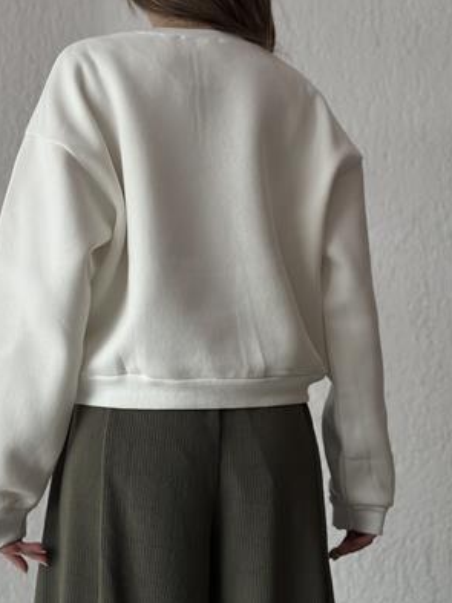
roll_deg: +0.1
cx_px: 211
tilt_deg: +2.8
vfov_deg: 36.8
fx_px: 905
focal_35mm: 52
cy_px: 299
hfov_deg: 28.0
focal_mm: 6.86
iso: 400
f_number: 1.78
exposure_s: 1/40
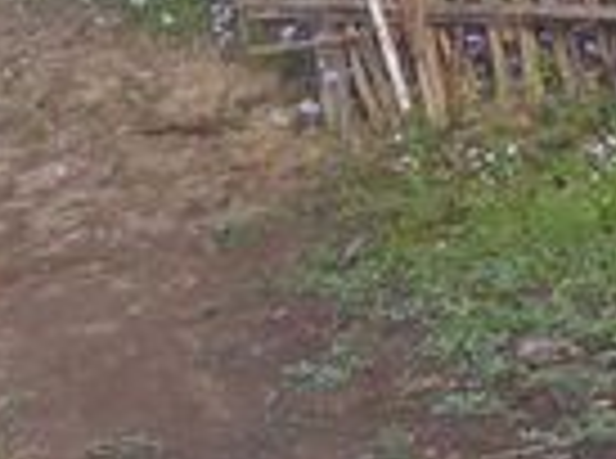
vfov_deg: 5.9
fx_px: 4366
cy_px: -490
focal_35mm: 246
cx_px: 193
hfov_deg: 8.1
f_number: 3.8
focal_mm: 7.2
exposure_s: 1/60
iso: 250
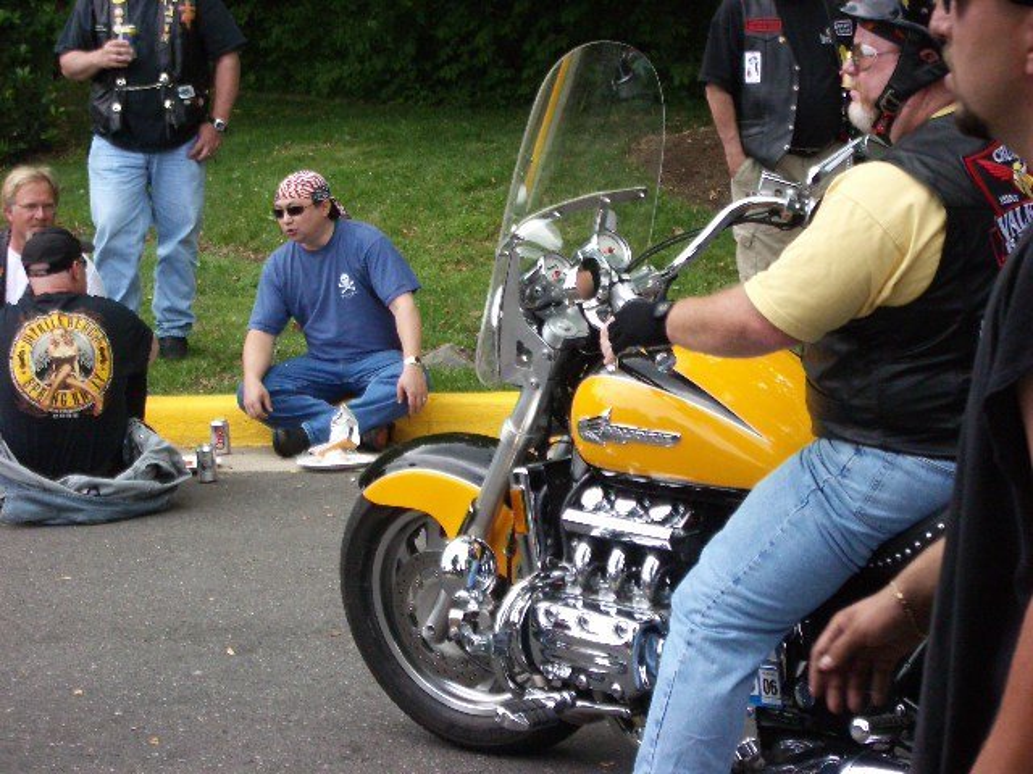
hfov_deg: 22.3
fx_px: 2626
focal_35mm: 88
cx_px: 516
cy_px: 387
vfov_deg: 16.8
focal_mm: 14.6
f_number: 4.4
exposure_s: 1/320
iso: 200
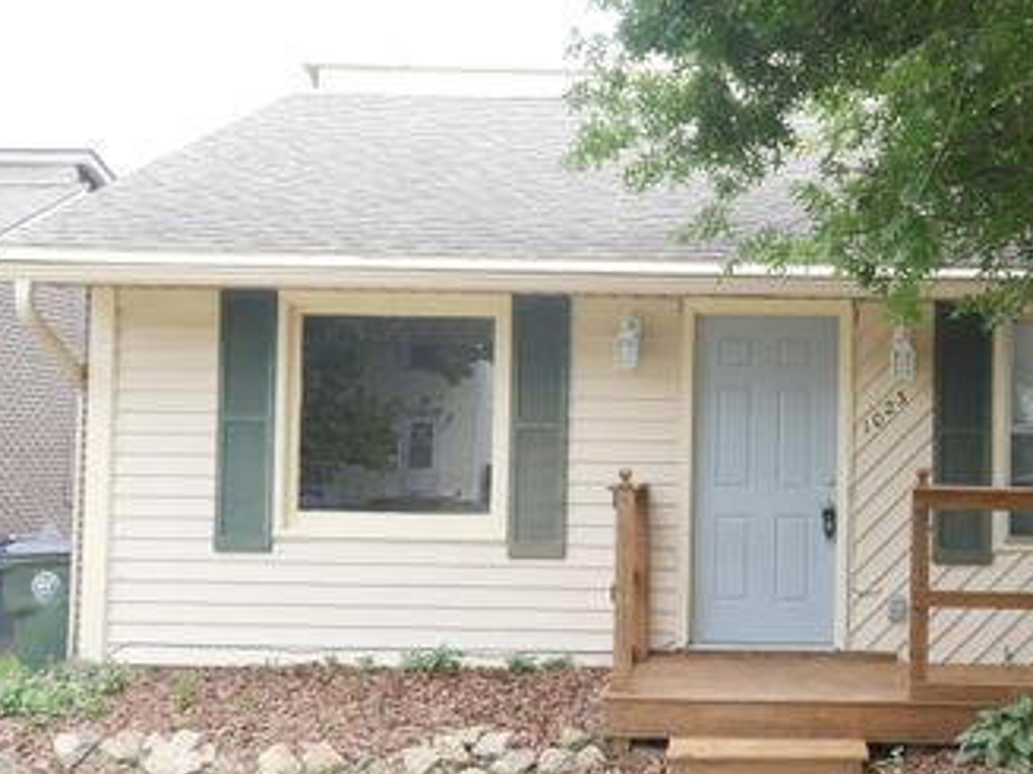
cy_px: 403
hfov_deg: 38.1
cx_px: 746
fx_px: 1462
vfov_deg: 29.7
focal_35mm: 49
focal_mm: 16
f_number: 6.3
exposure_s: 1/320
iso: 800
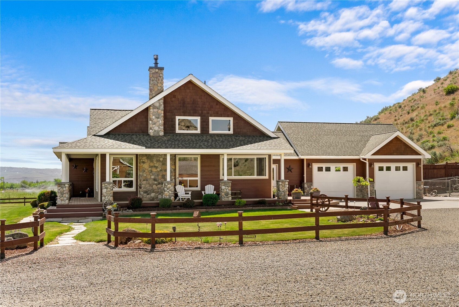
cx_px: 230
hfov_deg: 48.8
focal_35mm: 40
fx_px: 506
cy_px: 154
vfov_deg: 33.7
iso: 100
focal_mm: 39.7
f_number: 6.3
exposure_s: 1/50
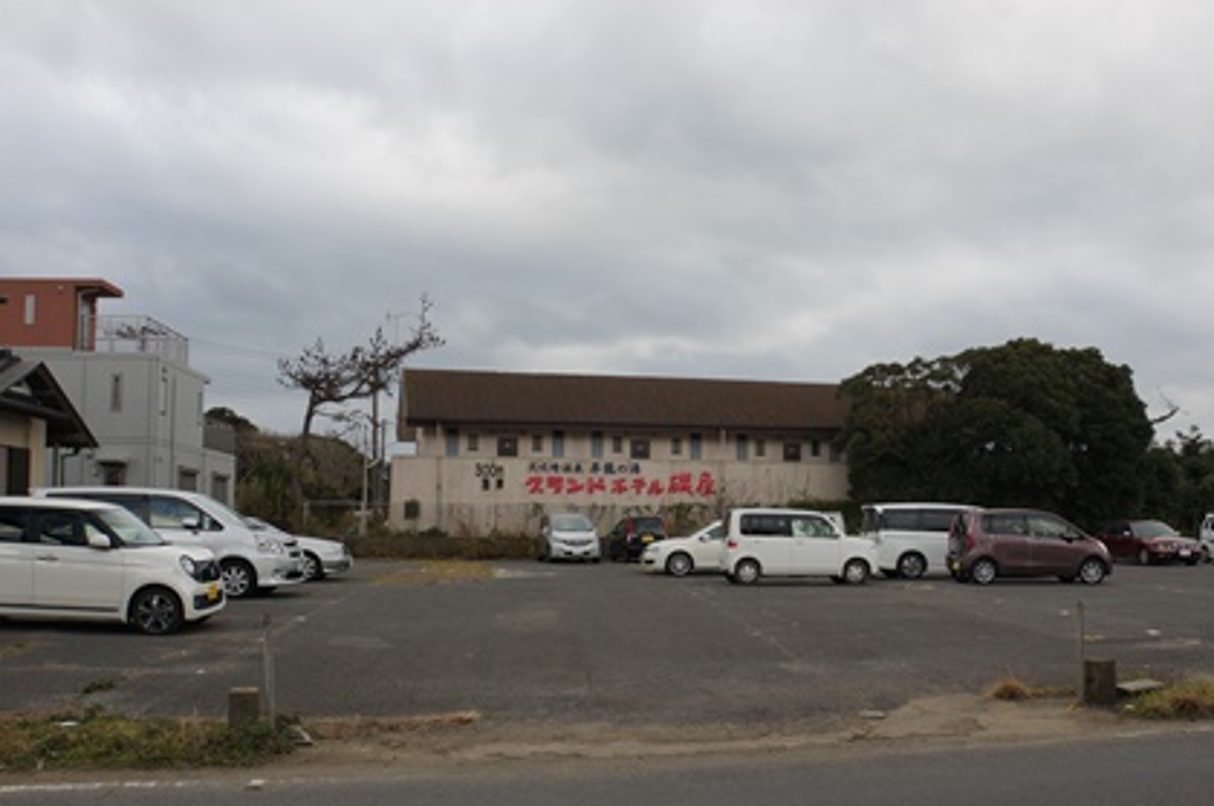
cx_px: 650
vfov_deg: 39.9
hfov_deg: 57.3
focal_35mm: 33
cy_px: 455
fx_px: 1109
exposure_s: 1/100
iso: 100
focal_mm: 19.2
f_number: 8
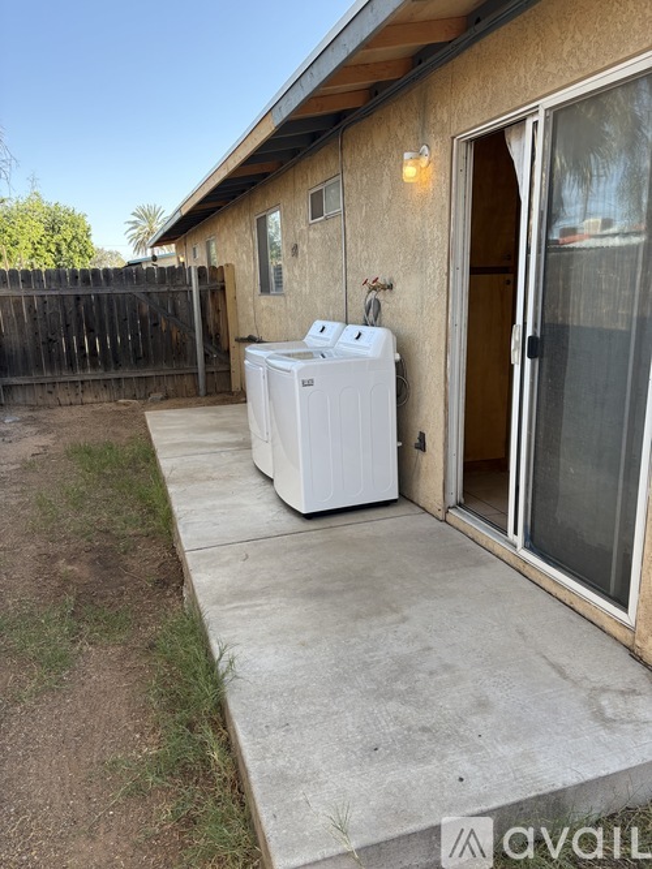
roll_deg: +2.3
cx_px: 326
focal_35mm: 26
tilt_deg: -12.9
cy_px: 434
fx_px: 653
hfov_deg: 53.0
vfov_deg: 67.3
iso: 64
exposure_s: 1/731
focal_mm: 5.96
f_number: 1.6
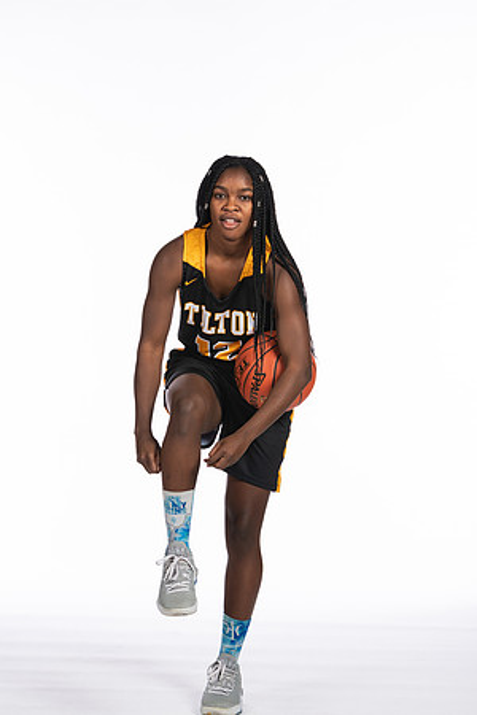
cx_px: 238
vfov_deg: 15.9
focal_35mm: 129
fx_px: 2564
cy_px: 358
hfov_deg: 10.6
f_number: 5.6
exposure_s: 1/100
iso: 100
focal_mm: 86
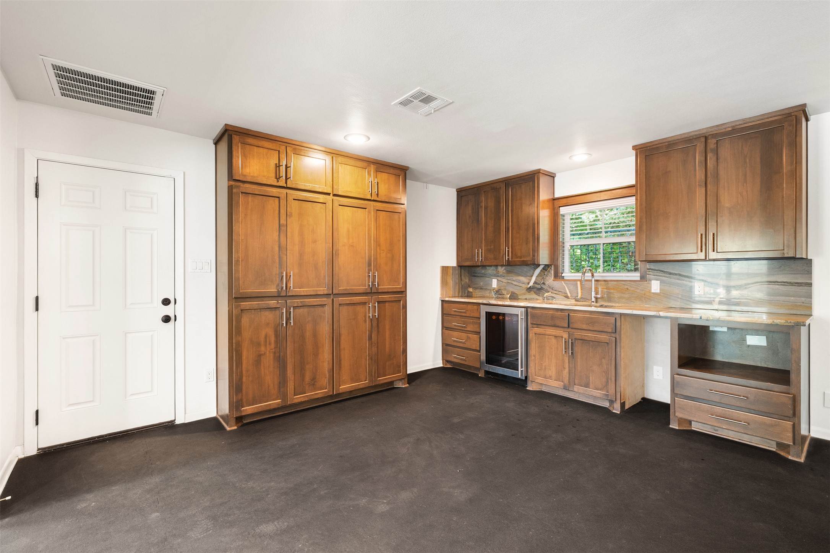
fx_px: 369
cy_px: 276
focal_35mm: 16
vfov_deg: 73.7
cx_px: 415
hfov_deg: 96.7
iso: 800
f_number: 9
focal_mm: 16
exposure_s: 2
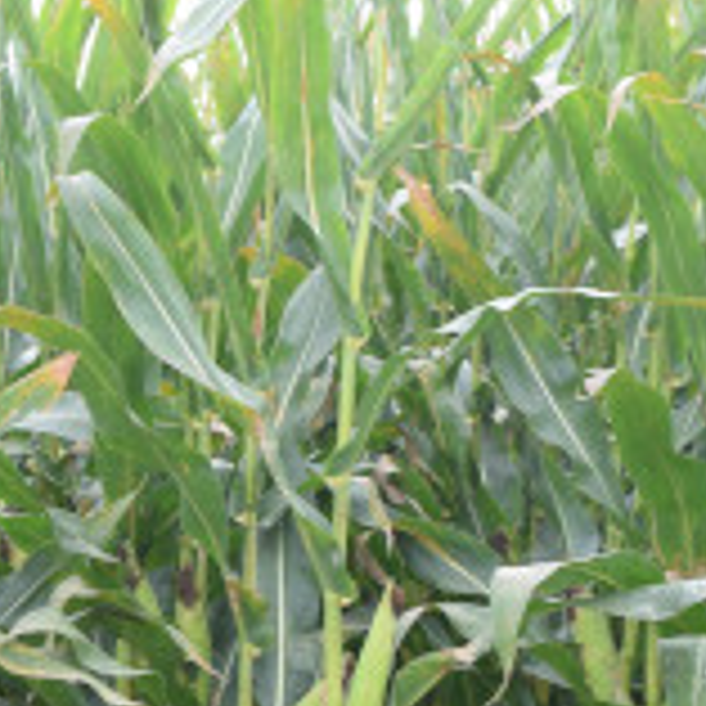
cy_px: 805
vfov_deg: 14.4
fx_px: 2723
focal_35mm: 118
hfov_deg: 14.3
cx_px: -126
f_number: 8
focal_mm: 22
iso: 400
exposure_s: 1/250
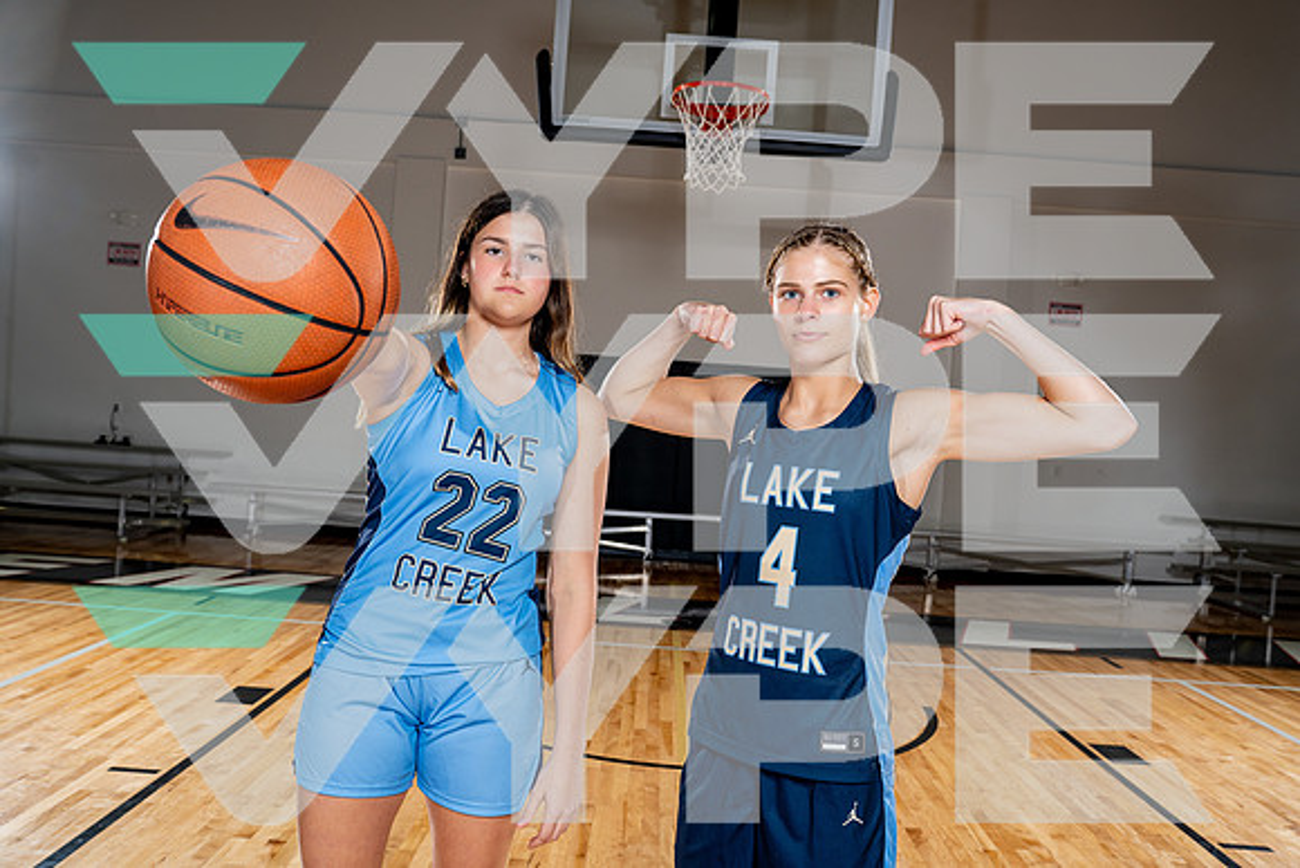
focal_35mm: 31
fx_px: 1120
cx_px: 650
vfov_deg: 42.3
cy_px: 434
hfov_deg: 60.3
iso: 200
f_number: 5.6
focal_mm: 31
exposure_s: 1/250
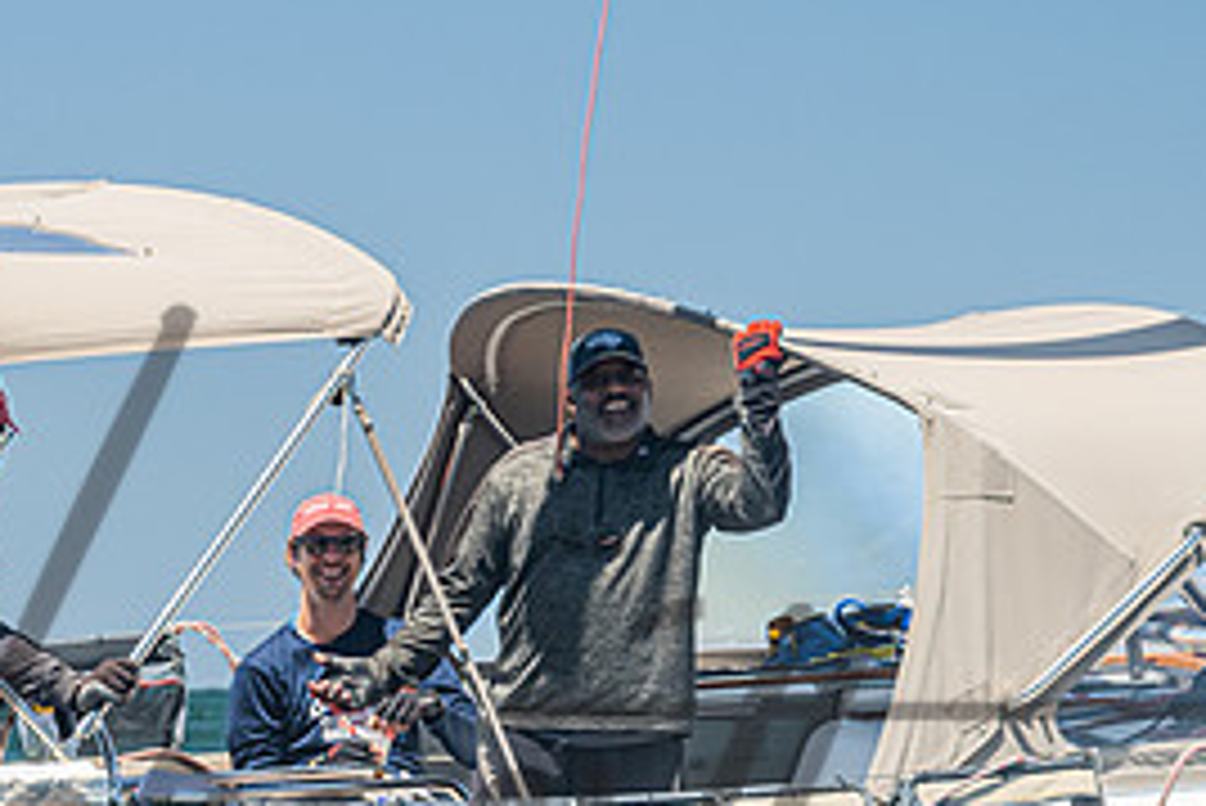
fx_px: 9720
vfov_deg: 4.7
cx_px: 46
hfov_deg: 7.1
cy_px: 686
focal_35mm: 290
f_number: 6.3
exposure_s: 1/320
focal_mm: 110
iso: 320
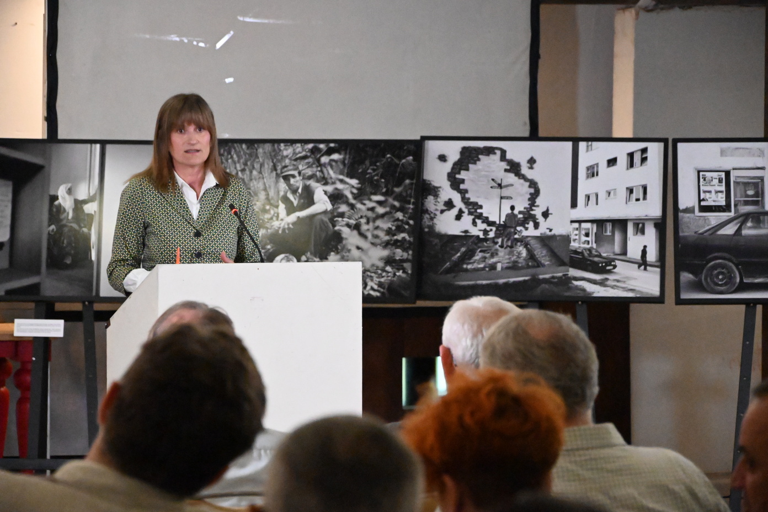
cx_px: 384
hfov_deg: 13.0
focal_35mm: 158
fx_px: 3360
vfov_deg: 8.7
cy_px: 256
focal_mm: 105
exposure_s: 1/320
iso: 20000
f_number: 5.6
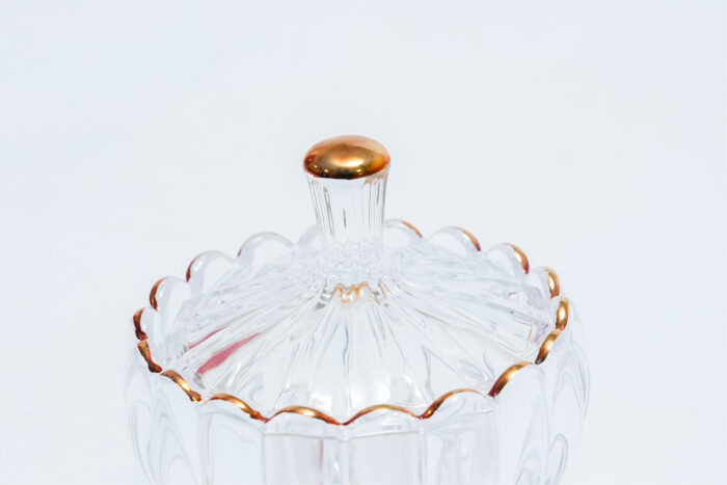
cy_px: 242
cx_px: 364
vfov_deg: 13.0
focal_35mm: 105
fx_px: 2121
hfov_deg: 19.5
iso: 2500
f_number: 10
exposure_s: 1/125
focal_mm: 70
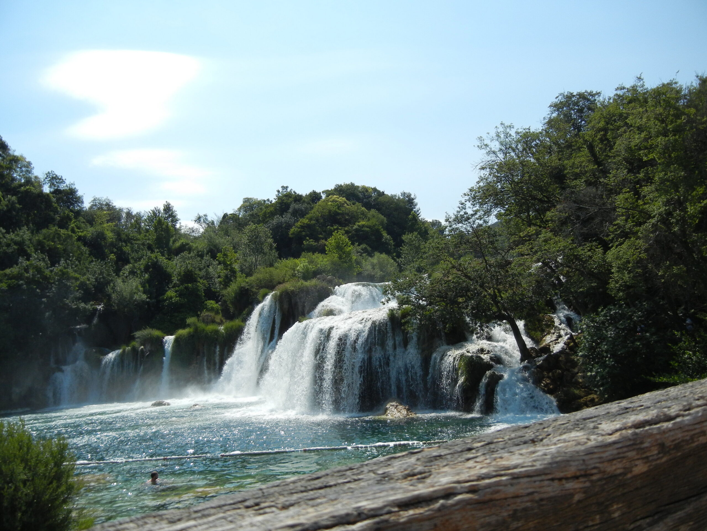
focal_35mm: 30
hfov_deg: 60.0
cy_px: 266
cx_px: 354
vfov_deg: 46.8
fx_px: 613
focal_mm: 5.4
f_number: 7
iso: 160
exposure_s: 1/595
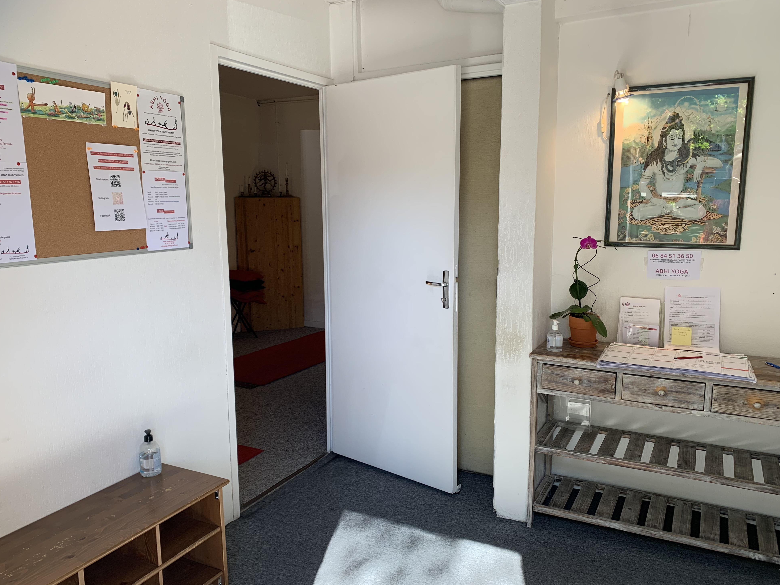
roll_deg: +0.4
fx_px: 608
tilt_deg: -9.9
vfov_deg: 51.3
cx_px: 390
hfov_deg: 65.3
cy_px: 298
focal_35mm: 27
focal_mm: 4.25
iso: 40
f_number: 1.8
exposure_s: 1/100
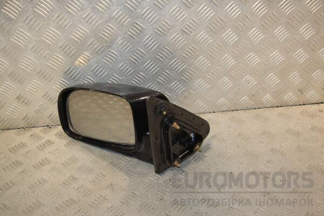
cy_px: 108
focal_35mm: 42
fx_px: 378
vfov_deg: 31.9
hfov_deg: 46.4
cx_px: 162
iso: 800
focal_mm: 28
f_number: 6.3
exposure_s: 1/200
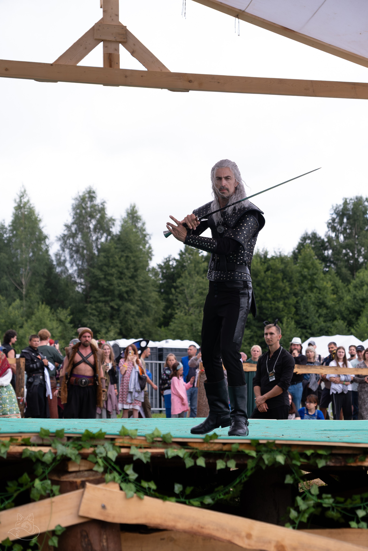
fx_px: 1119
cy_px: 276
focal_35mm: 73
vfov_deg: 27.7
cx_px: 184
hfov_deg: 18.7
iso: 400
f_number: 3.6
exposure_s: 1/1600
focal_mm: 48.5
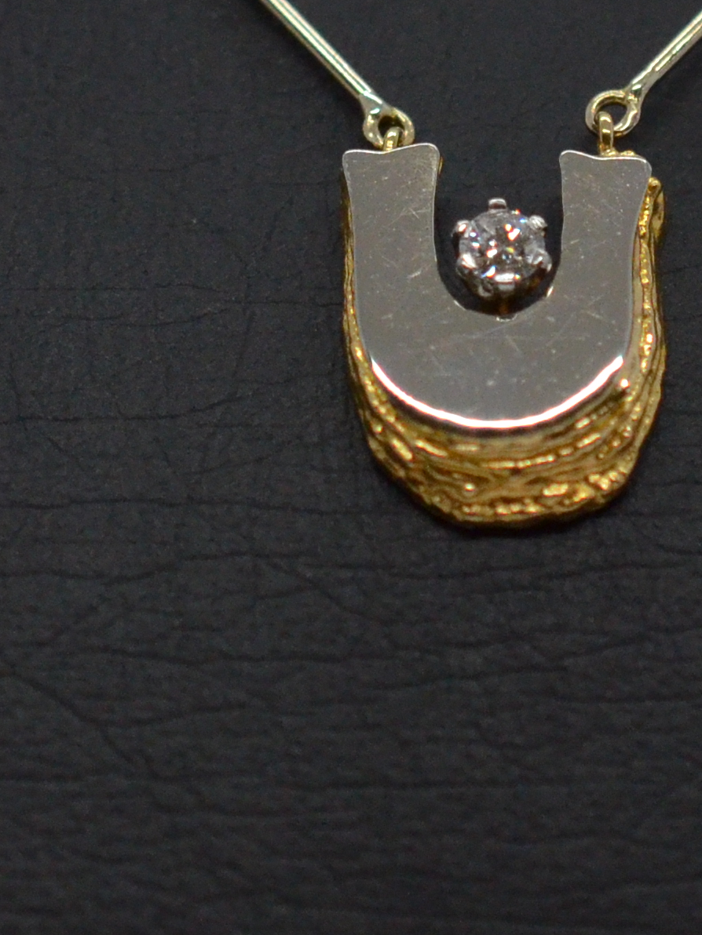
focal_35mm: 238
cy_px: 64
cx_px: 479
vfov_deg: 8.3
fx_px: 6435
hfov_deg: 6.2
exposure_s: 1/2500
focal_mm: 40
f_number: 4.5
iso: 2000
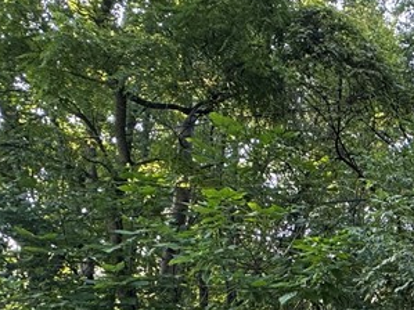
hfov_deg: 30.3
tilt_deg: +7.2
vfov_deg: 26.7
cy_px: 376
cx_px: 554
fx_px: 574
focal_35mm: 48
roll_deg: -0.7
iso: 125
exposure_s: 1/99
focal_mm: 2.22
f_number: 2.2
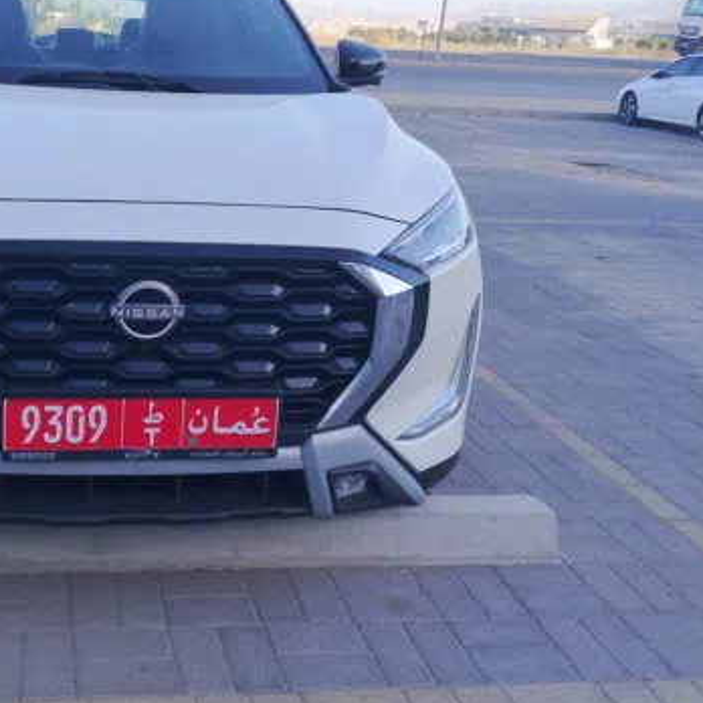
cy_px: 261
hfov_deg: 41.0
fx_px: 896
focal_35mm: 39
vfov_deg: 42.5
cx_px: 141
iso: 100
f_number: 1.75
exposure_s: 1/490
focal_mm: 5.25
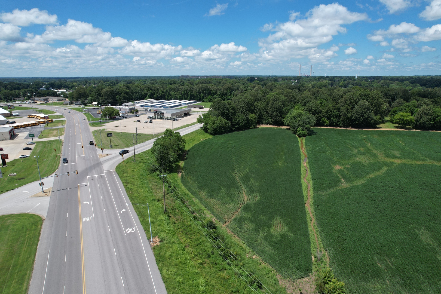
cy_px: 147
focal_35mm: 22
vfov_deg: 57.2
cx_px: 220
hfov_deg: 78.6
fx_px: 269
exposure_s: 1/2000
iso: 100
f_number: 2.8
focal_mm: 8.38
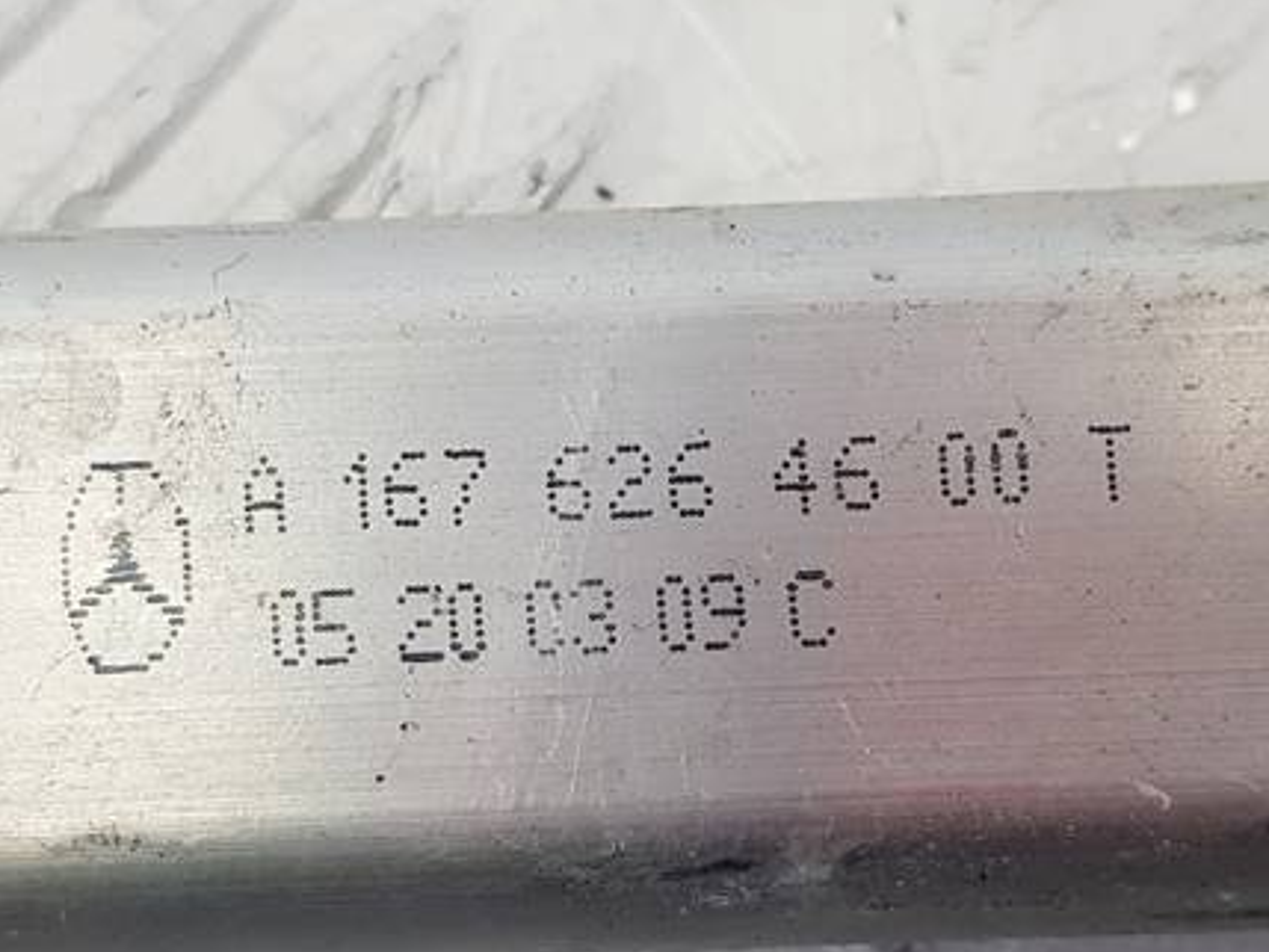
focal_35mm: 62
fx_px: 2274
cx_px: 704
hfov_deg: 31.2
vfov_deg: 23.6
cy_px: 579
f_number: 1.7
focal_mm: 4.2
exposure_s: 1/100
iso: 64
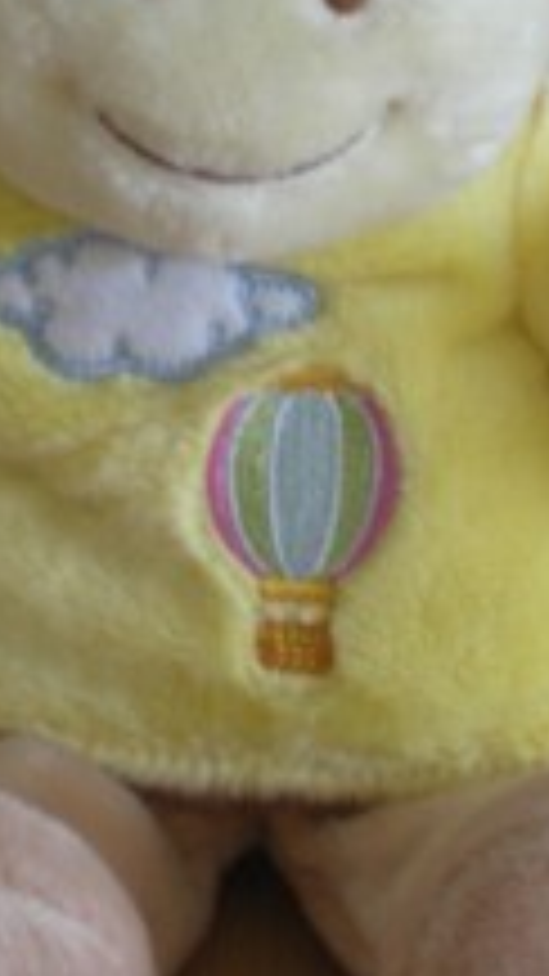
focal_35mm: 99
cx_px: 256
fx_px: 2563
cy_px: 328
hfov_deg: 12.2
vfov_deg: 21.5
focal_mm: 6.3
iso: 64
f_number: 3.1
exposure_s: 1/16.2
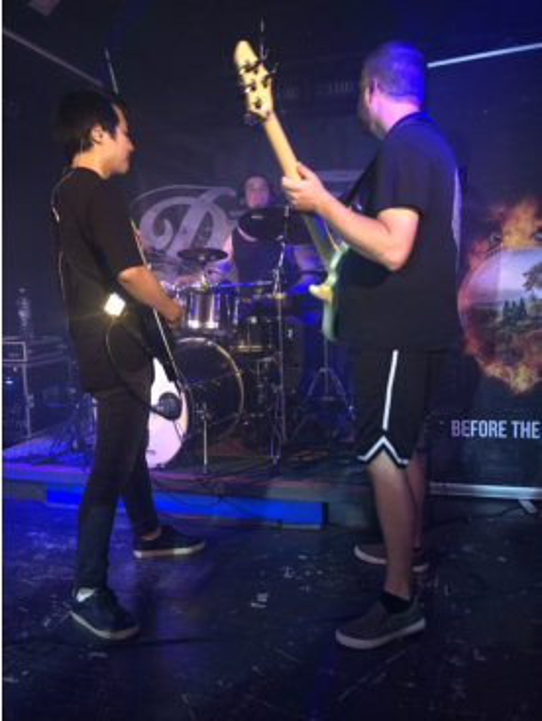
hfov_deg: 49.8
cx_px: 271
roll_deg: +1.9
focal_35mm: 28
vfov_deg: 63.4
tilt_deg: -8.2
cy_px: 360
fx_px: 584
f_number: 1.8
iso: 400
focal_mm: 4
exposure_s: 1/33
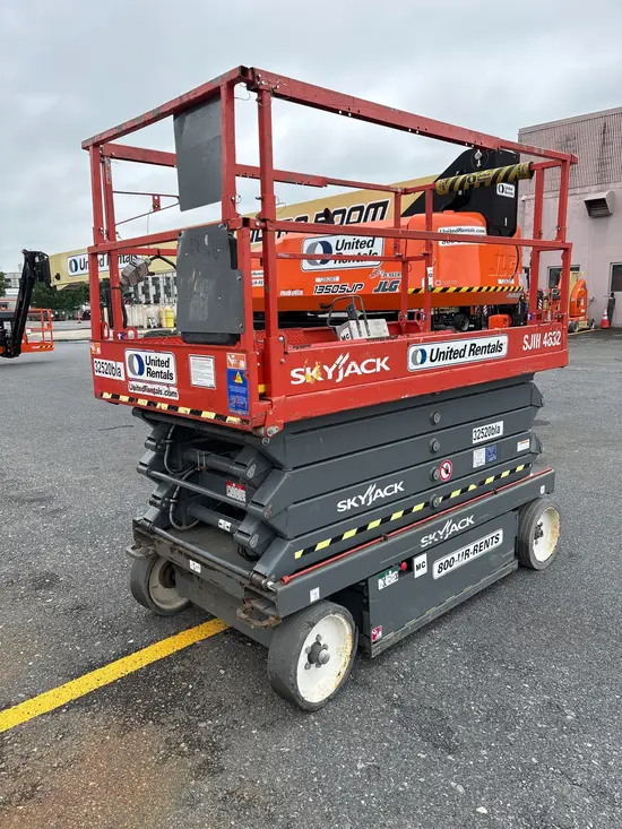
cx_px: 311
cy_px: 414
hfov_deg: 53.1
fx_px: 623
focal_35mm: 26
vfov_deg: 67.3
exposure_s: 1/1115
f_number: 1.6
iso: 50
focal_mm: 5.96
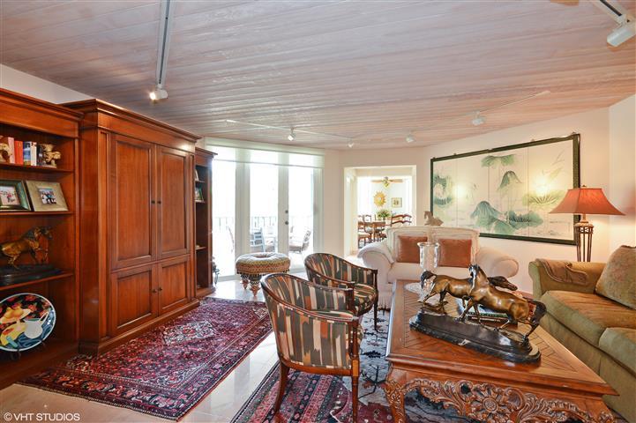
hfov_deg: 100.4
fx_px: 265
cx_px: 318
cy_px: 212
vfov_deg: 77.3
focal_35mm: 15
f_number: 11
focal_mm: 10
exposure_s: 1/3
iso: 200
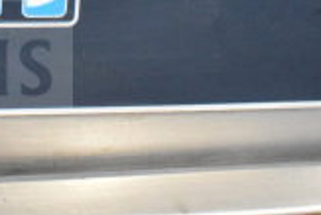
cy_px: -42
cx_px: -150
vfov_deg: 13.2
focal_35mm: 101
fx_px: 901
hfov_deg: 18.1
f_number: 4
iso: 6400
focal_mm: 18
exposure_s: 1/60
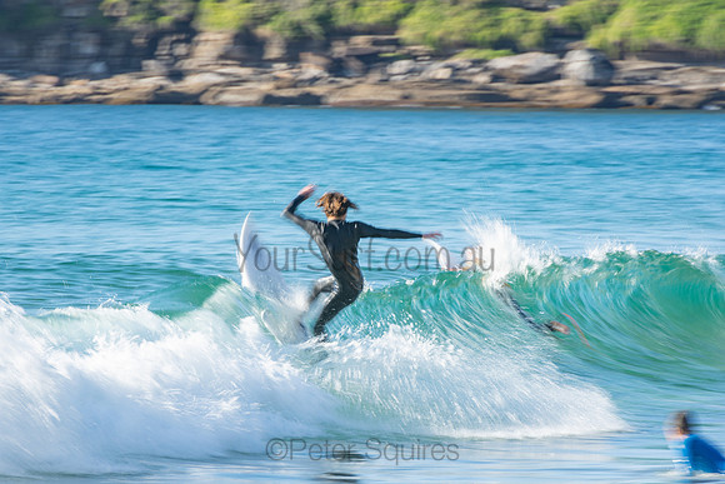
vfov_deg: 2.3
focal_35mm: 600
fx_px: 12086
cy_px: 242
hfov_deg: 3.4
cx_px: 362
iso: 100
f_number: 18
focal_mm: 400
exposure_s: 1/30
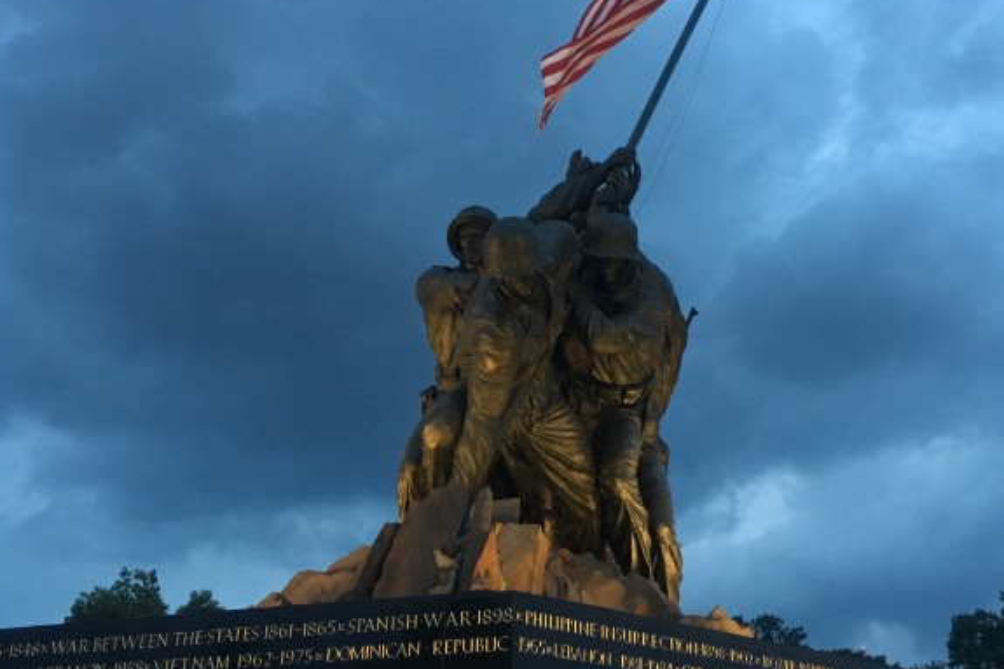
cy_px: 332
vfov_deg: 31.9
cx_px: 573
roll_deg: +0.6
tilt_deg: +26.2
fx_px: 1171
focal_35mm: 42
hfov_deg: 46.3
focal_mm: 4.15
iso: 200
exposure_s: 1/17
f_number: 2.2
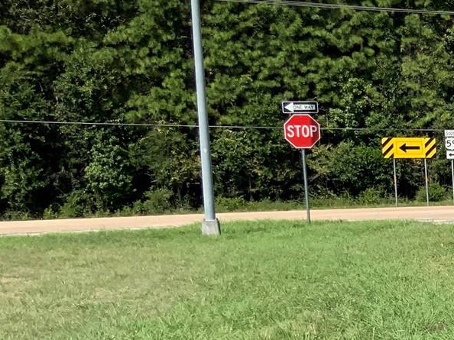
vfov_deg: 14.6
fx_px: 1311
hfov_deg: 17.0
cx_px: 753
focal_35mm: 100
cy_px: 329
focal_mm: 3
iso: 16
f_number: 1.8
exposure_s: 1/1912
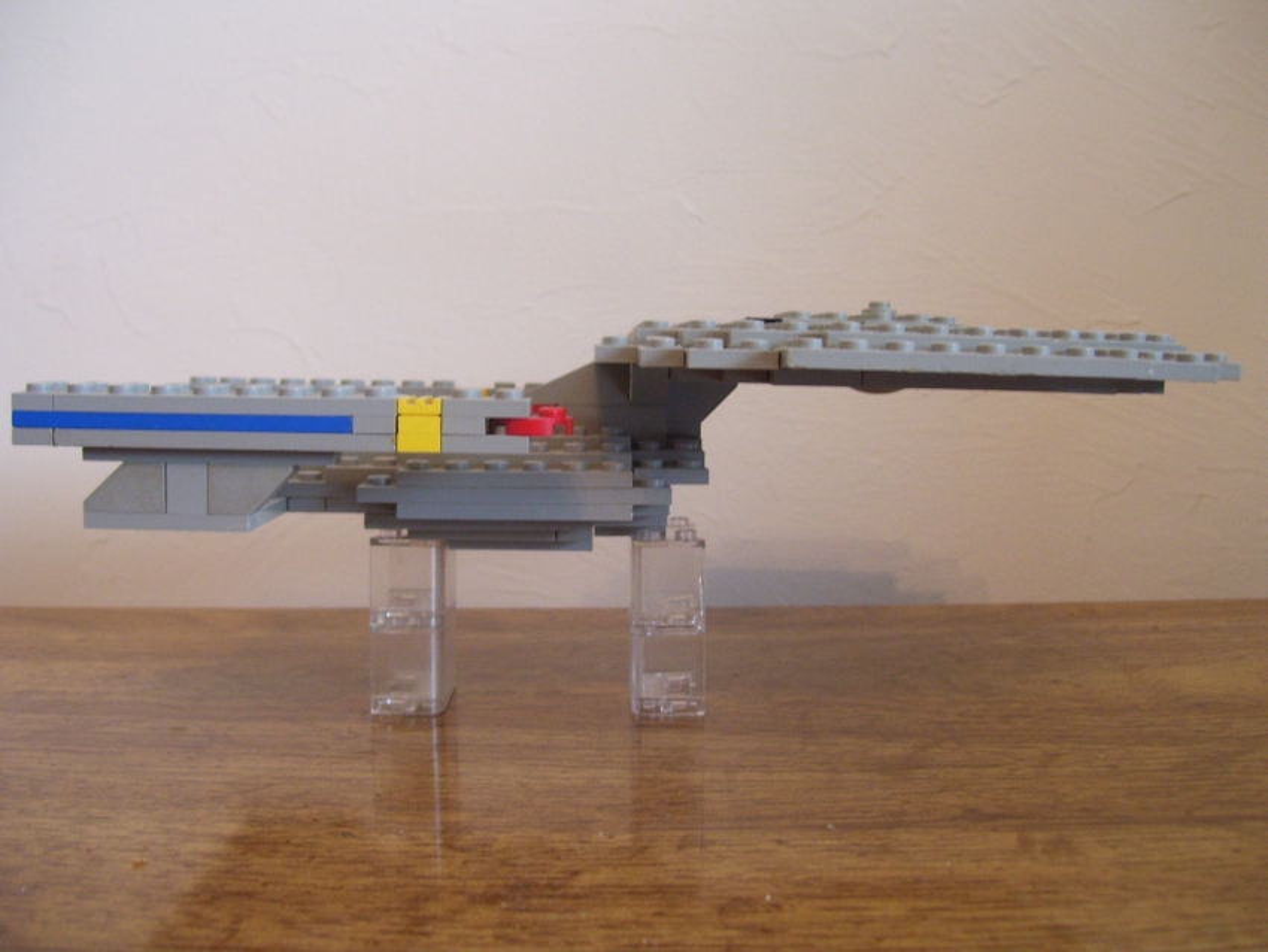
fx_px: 1356
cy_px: 476
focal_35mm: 37
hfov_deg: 50.1
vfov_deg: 38.7
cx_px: 634
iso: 160
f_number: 2.7
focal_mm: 6
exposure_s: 1/8
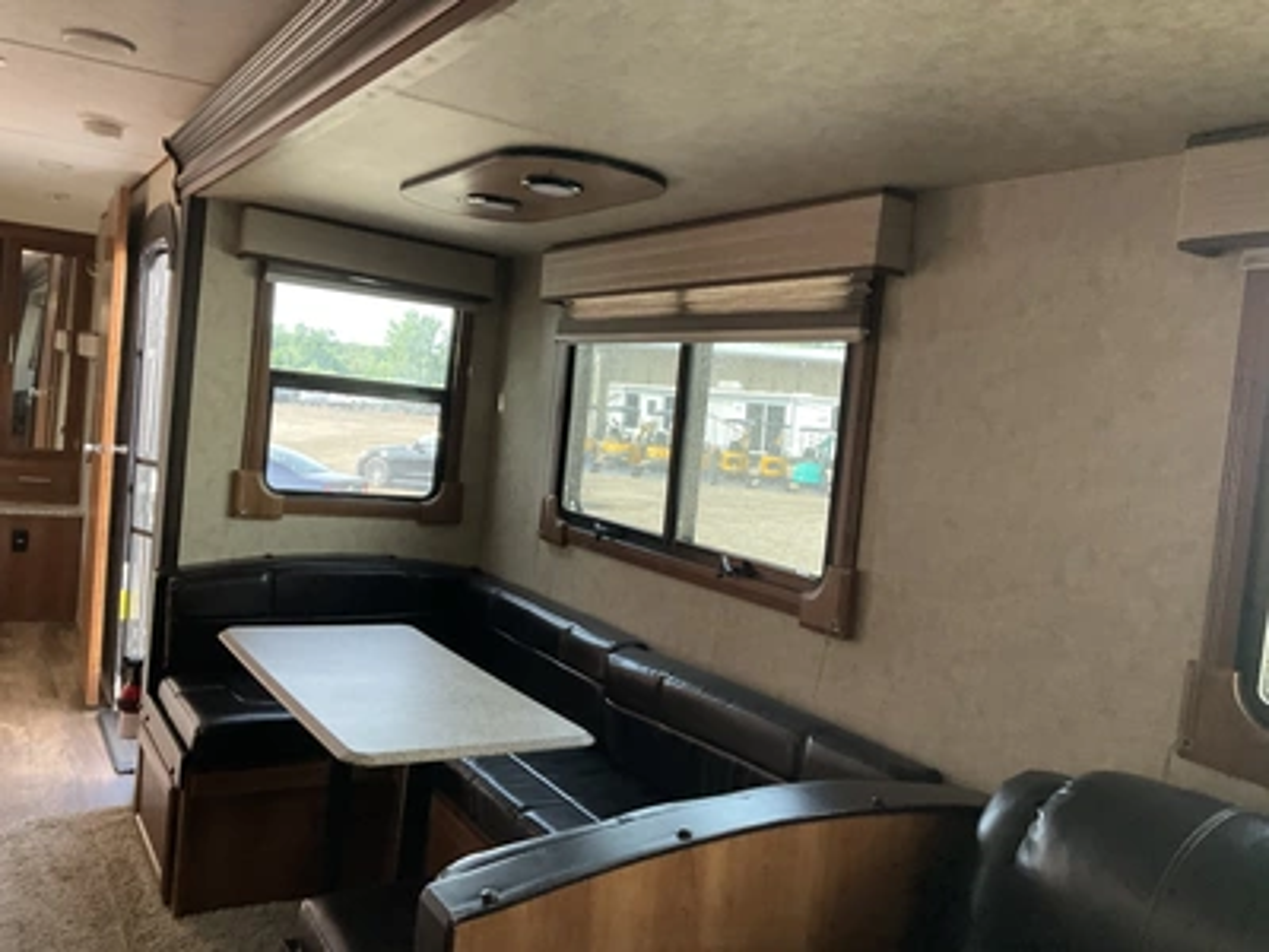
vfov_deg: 48.2
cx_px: 634
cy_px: 476
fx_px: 1063
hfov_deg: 61.7
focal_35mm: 29
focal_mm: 3
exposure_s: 1/60
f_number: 1.8
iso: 125
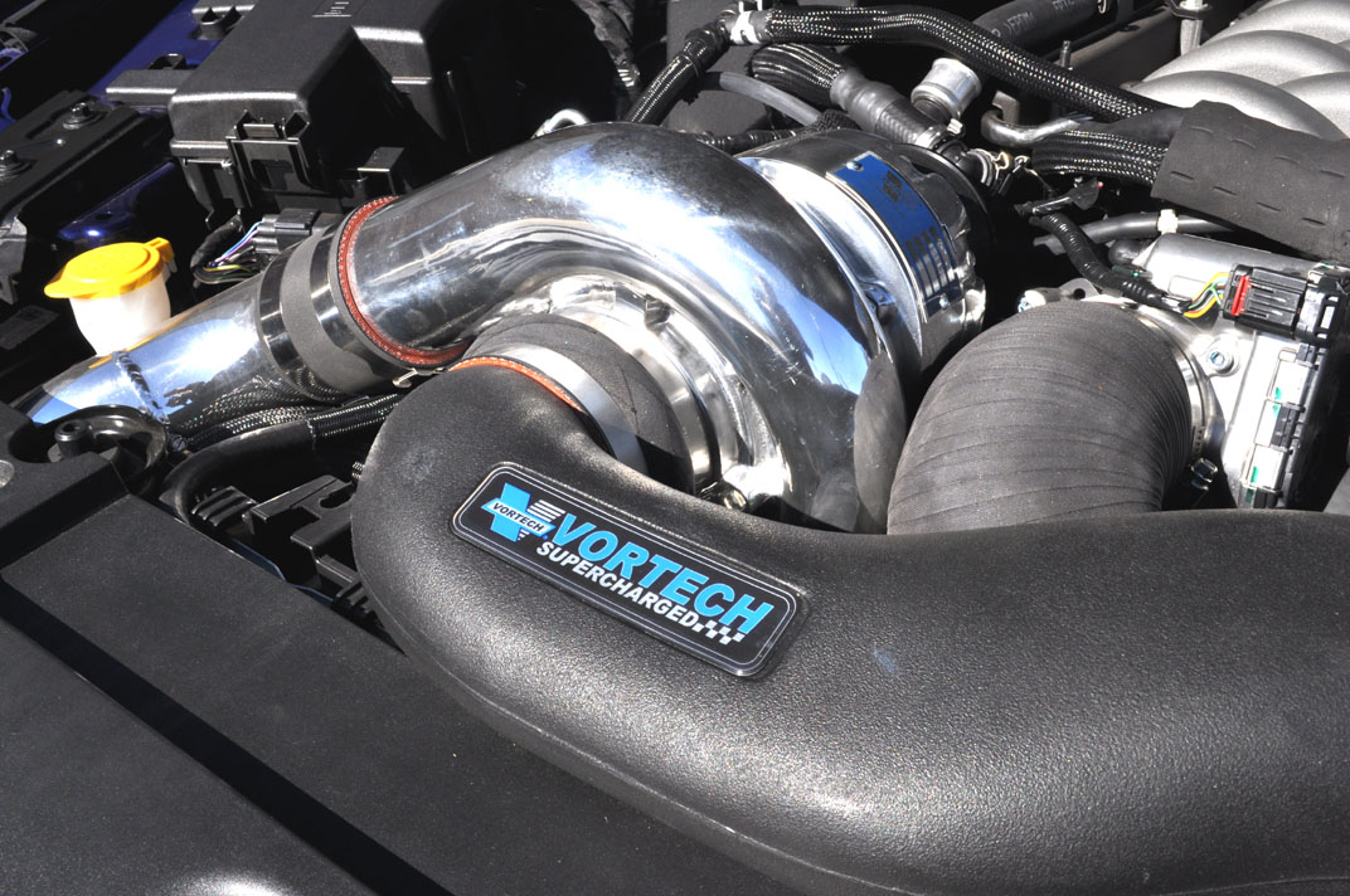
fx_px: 1461
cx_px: 675
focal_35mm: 39
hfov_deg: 49.6
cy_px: 448
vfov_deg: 34.1
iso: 200
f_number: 16
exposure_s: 1/160
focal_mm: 26
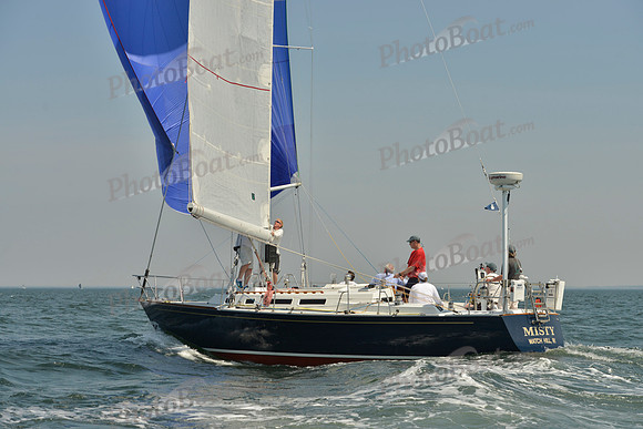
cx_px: 322
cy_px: 214
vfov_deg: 19.5
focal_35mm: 70
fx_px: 1251
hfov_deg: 28.8
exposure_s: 1/1250
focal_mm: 70
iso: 200
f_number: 8
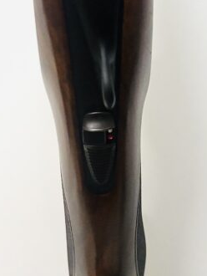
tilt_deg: -12.6
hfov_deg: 23.3
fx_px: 502
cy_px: 53
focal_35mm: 63
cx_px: 107
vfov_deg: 29.9
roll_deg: +4.2
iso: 400
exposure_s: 1/50
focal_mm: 5.96
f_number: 1.6
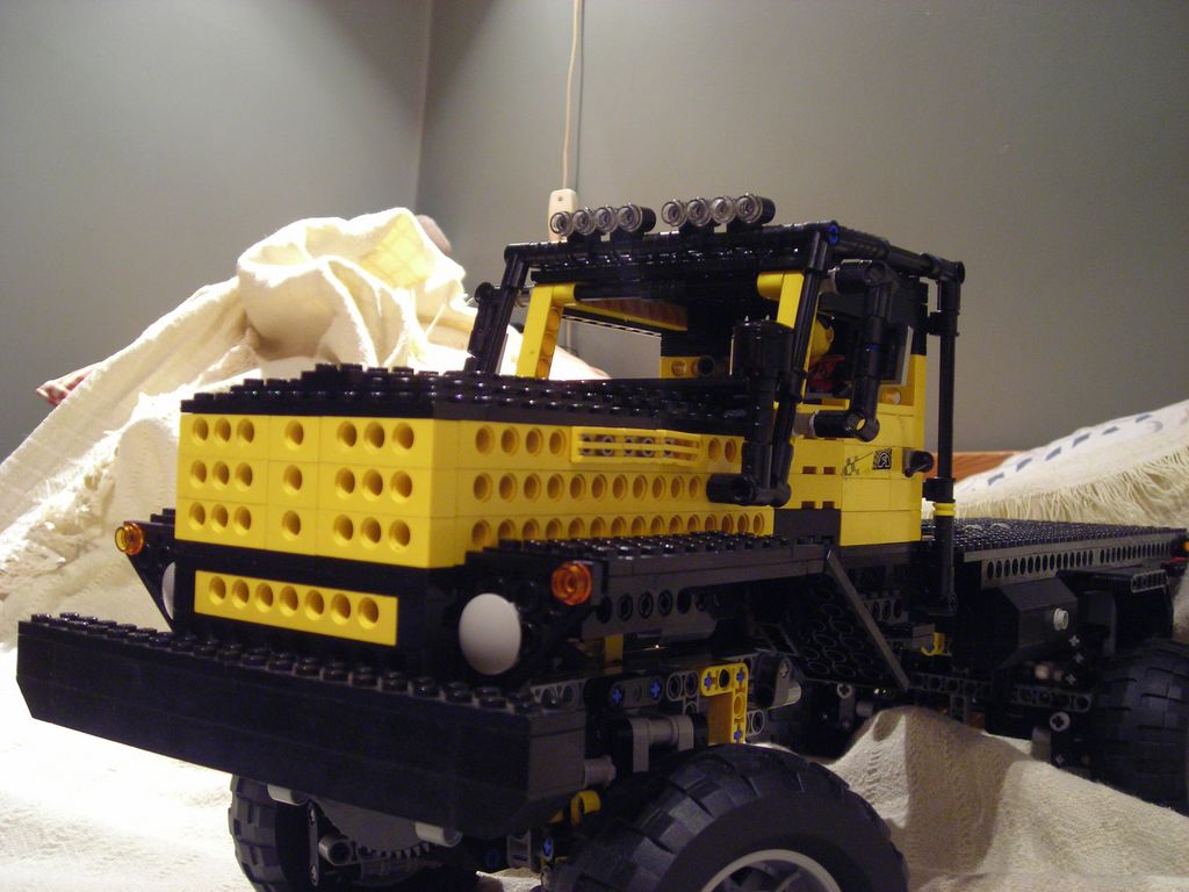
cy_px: 446
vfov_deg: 35.1
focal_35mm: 41
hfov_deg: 45.8
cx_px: 594
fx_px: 1408
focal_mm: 6.8
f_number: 3.3
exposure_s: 1/3.5
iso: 200
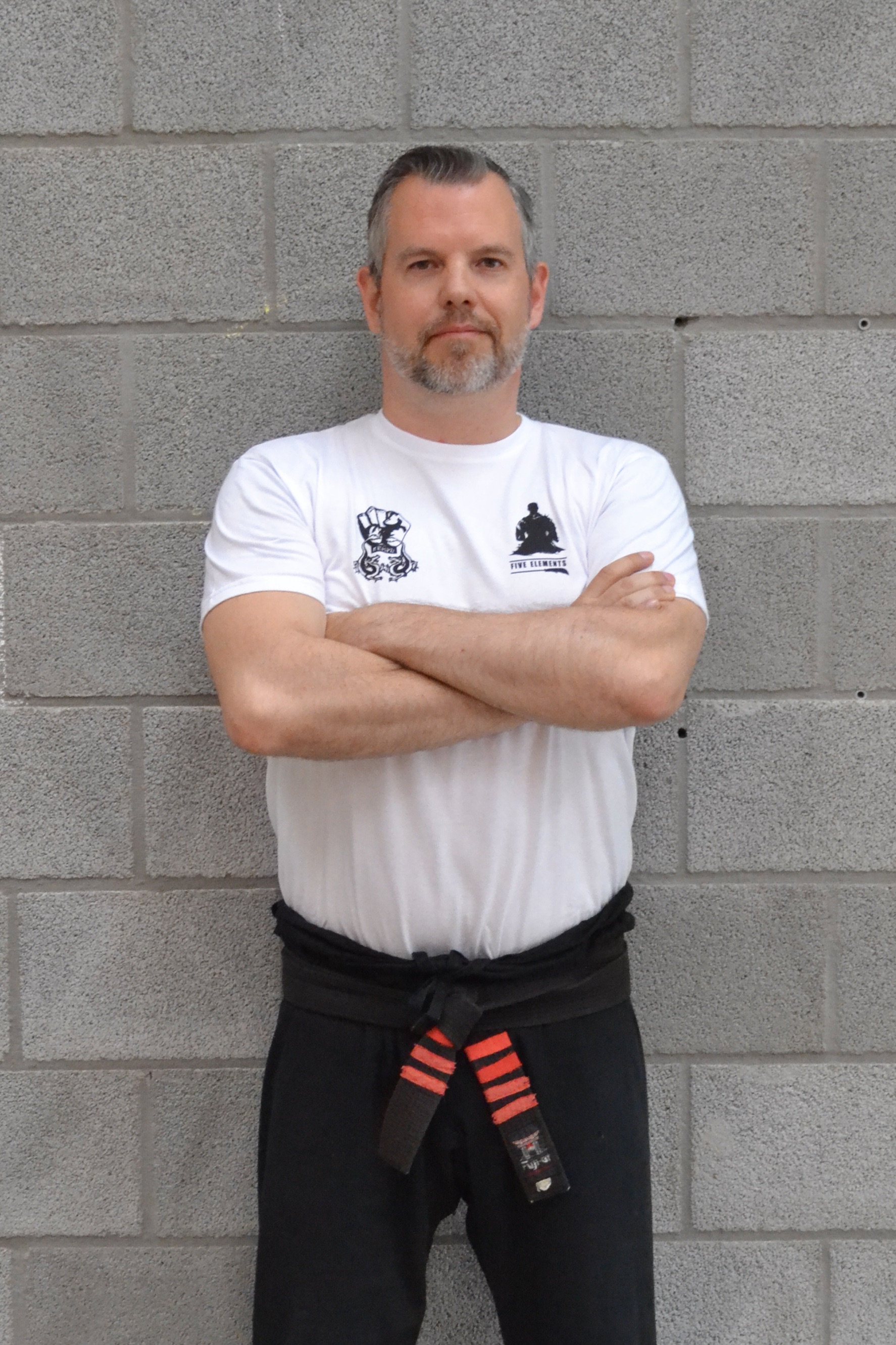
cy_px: 672
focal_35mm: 48
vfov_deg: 41.1
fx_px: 1792
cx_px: 448
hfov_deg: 28.1
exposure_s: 1/160
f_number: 4.8
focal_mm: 32
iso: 3200
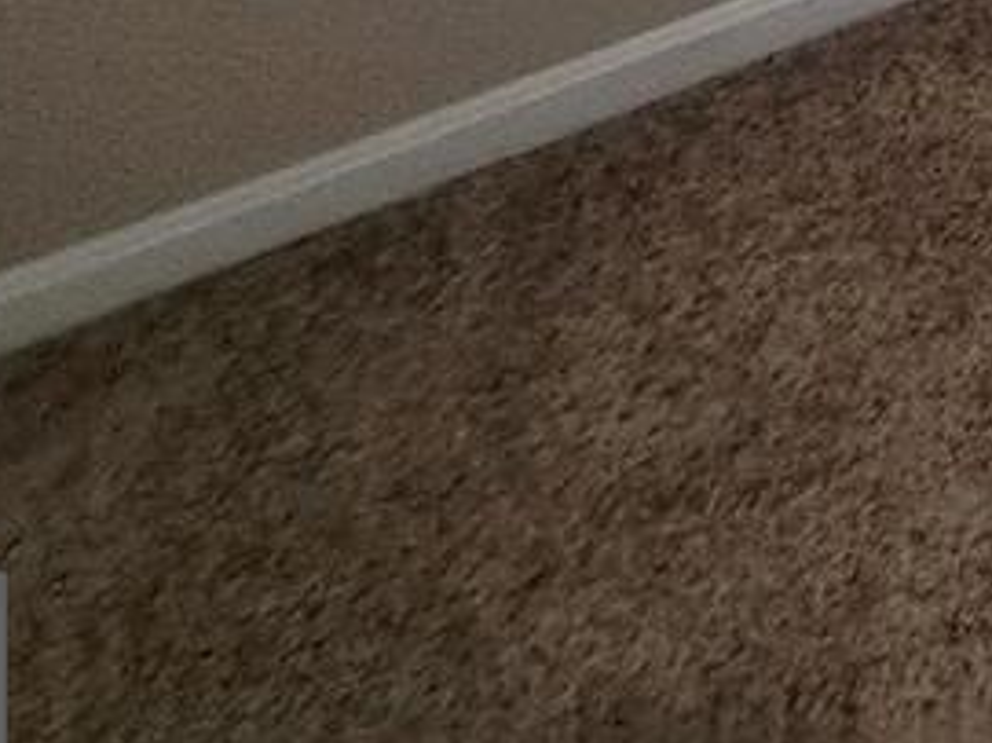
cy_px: -1193
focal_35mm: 69
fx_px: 1976
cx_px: 1999
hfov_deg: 18.3
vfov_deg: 13.3
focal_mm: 1.74
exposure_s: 1/40
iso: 80
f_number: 2.2
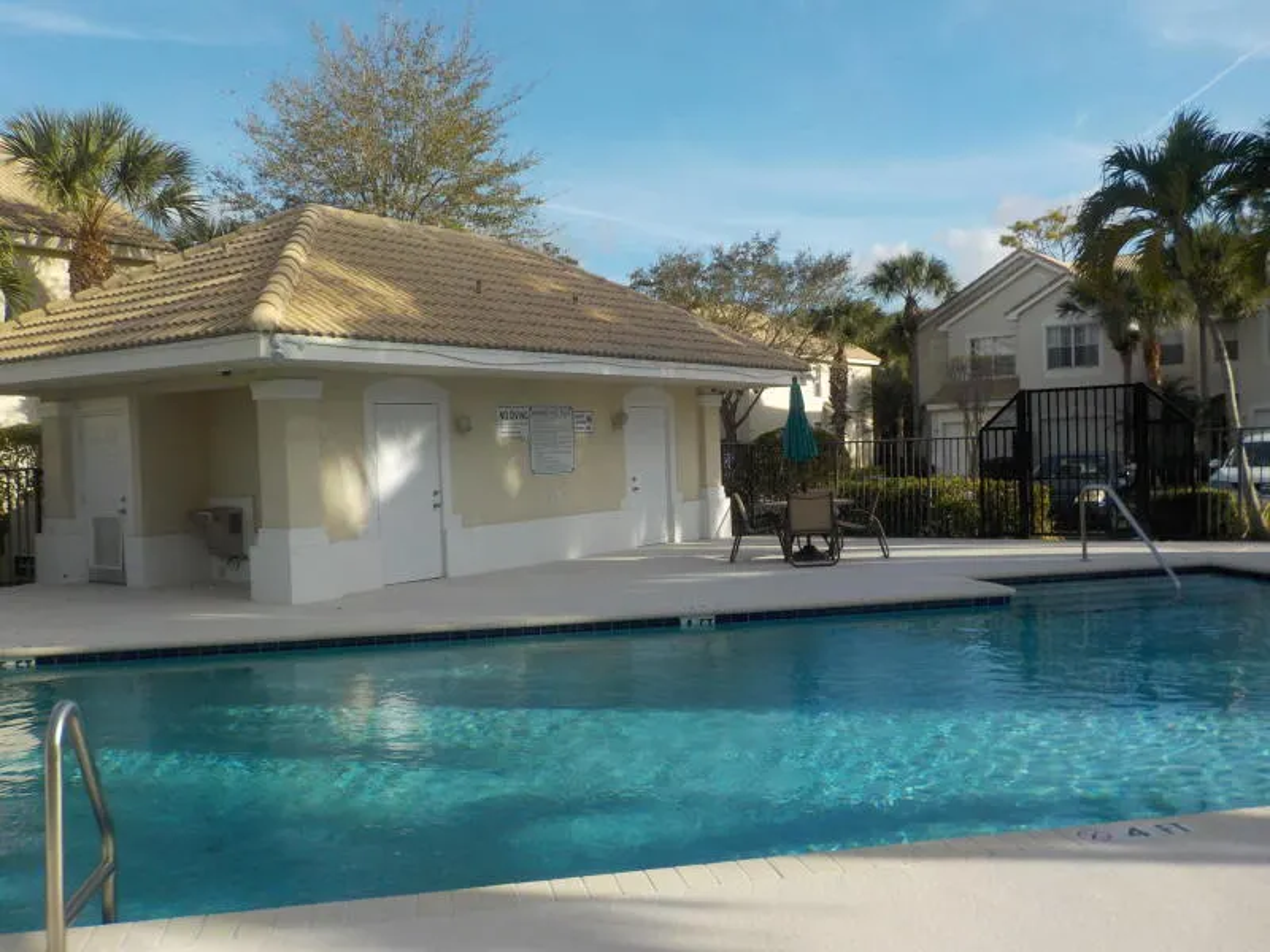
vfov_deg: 46.8
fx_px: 1101
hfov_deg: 60.0
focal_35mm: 30
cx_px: 635
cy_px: 476
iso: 125
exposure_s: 1/1250
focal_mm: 4.1
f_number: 3.3
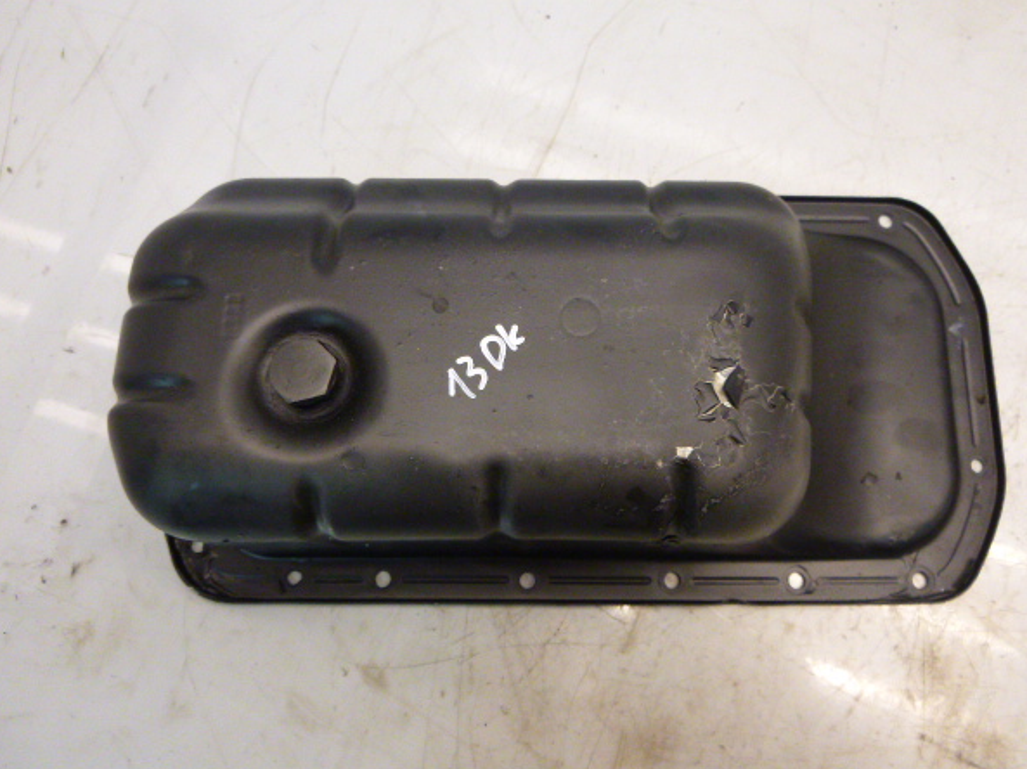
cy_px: 371
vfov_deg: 51.3
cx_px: 528
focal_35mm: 27
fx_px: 801
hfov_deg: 65.3
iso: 400
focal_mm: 4.5
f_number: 3.9
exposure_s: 1/40
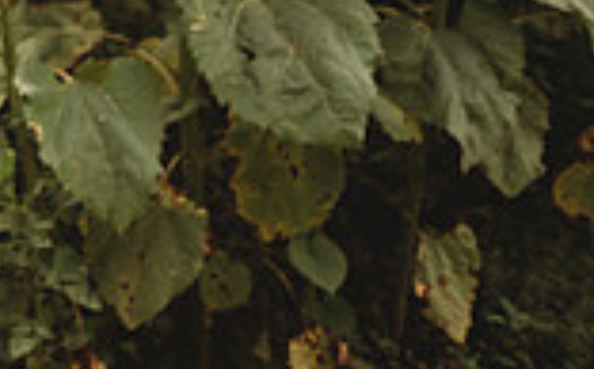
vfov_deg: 13.3
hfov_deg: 18.5
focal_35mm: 91
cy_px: -234
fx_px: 1471
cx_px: -438
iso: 125
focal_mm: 24
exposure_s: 1/500
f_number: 2.2
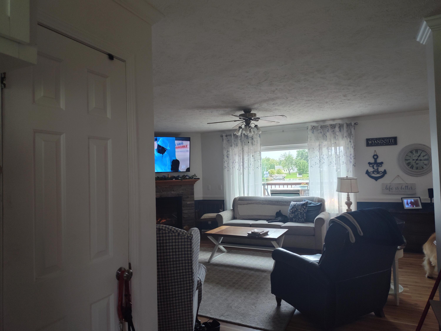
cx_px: 220
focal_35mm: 23
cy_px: 166
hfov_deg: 73.9
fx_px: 293
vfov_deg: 58.9
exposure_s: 1/120
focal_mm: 5.56
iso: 447
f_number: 1.8
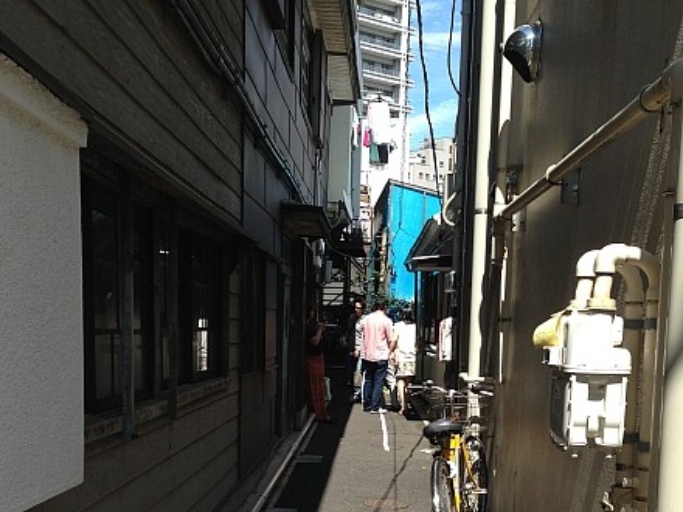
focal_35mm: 50
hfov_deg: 38.1
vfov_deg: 28.5
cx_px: 383
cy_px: 412
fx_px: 987
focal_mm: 4.13
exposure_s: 1/847
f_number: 2.4
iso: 50
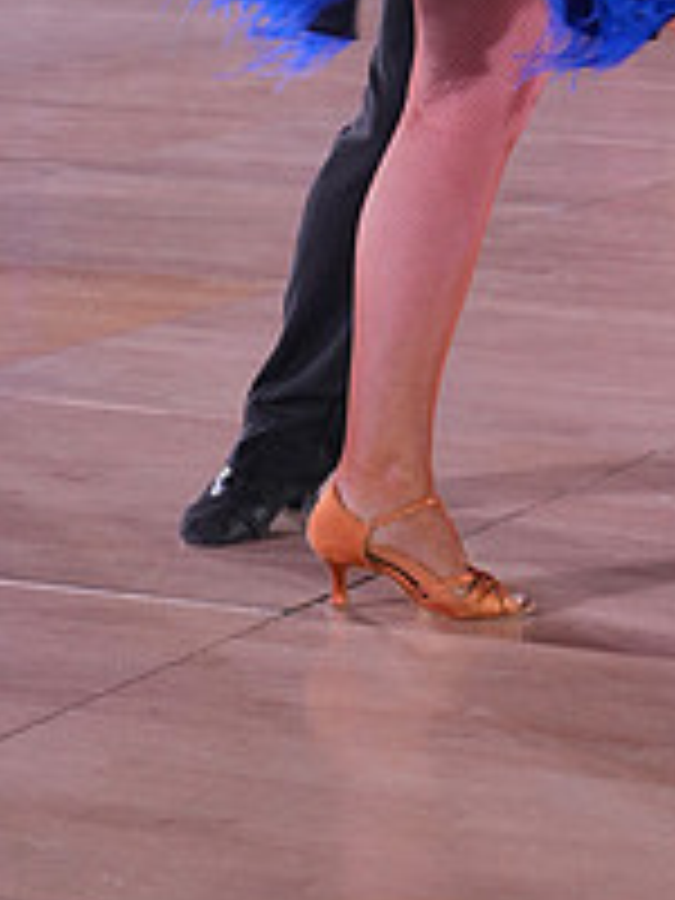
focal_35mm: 170
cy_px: -364
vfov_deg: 11.3
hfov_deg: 8.7
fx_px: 4420
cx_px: 506
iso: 2000
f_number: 4
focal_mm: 61
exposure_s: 1/400
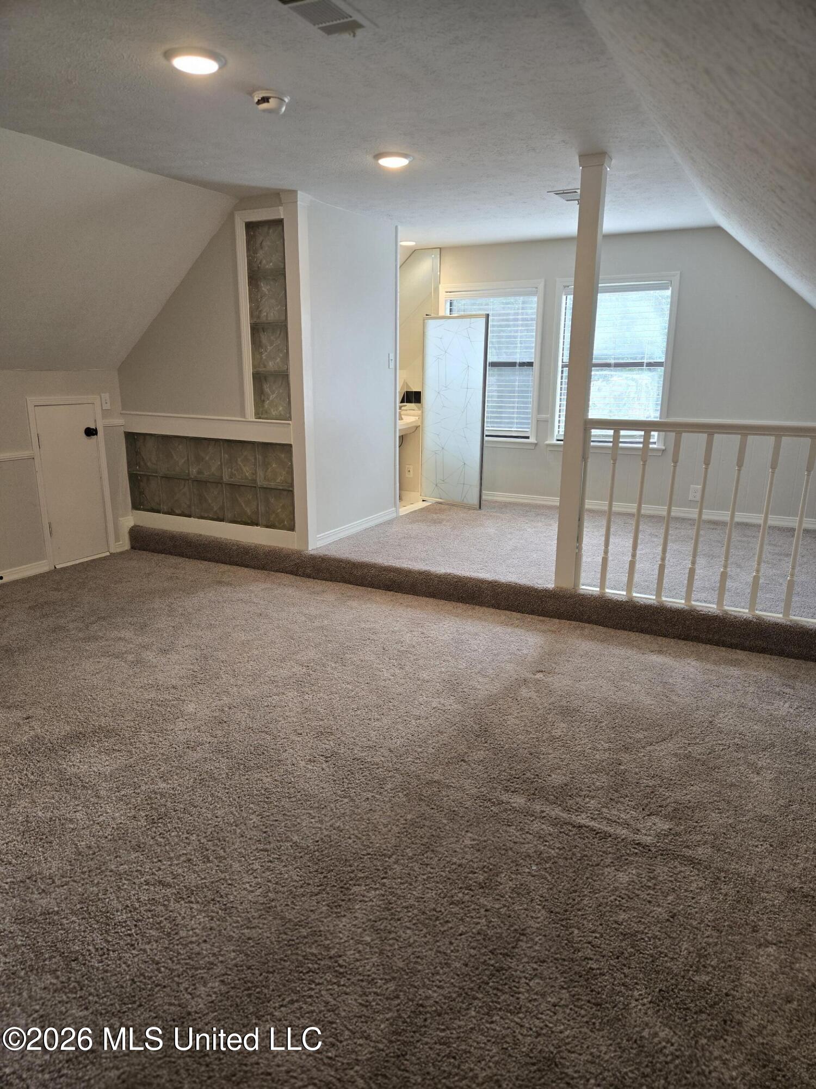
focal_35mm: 23
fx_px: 723
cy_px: 544
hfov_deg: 58.9
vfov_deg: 73.9
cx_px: 408
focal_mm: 5.4
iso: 160
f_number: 1.8
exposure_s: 1/120
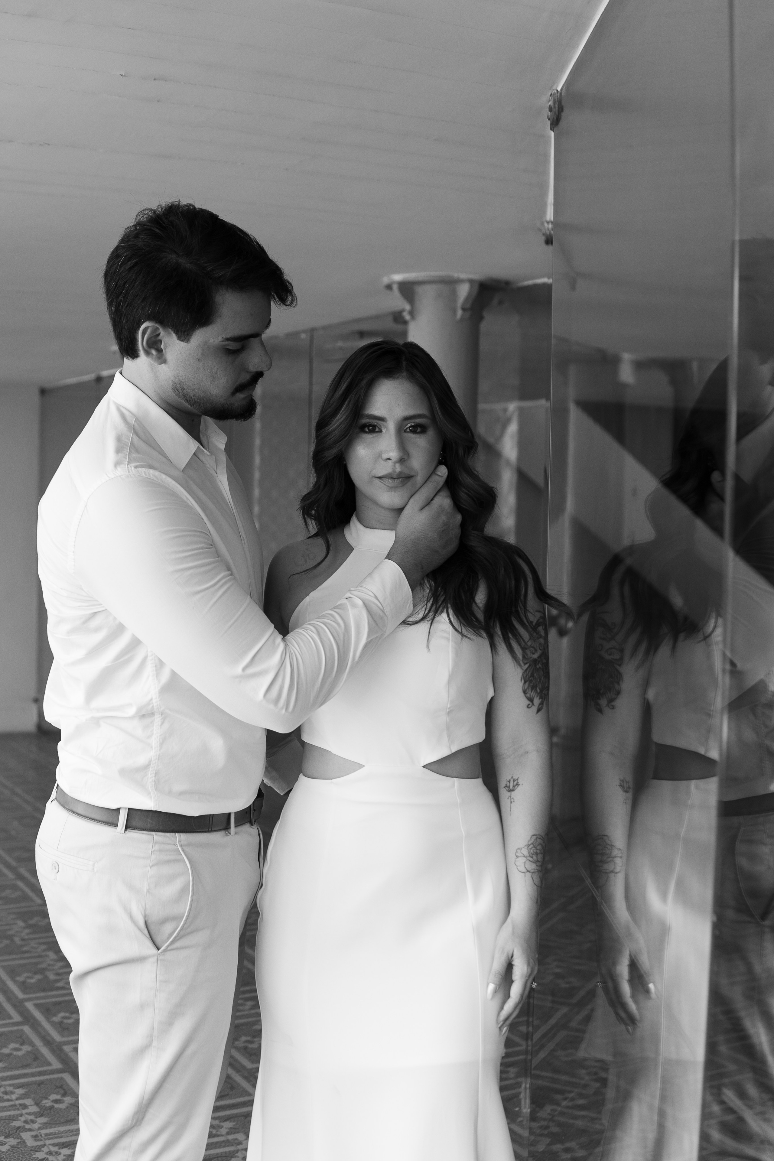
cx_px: 387
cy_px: 580
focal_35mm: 45
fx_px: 1451
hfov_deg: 29.9
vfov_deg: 43.6
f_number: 2.8
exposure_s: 1/125
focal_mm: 30
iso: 250
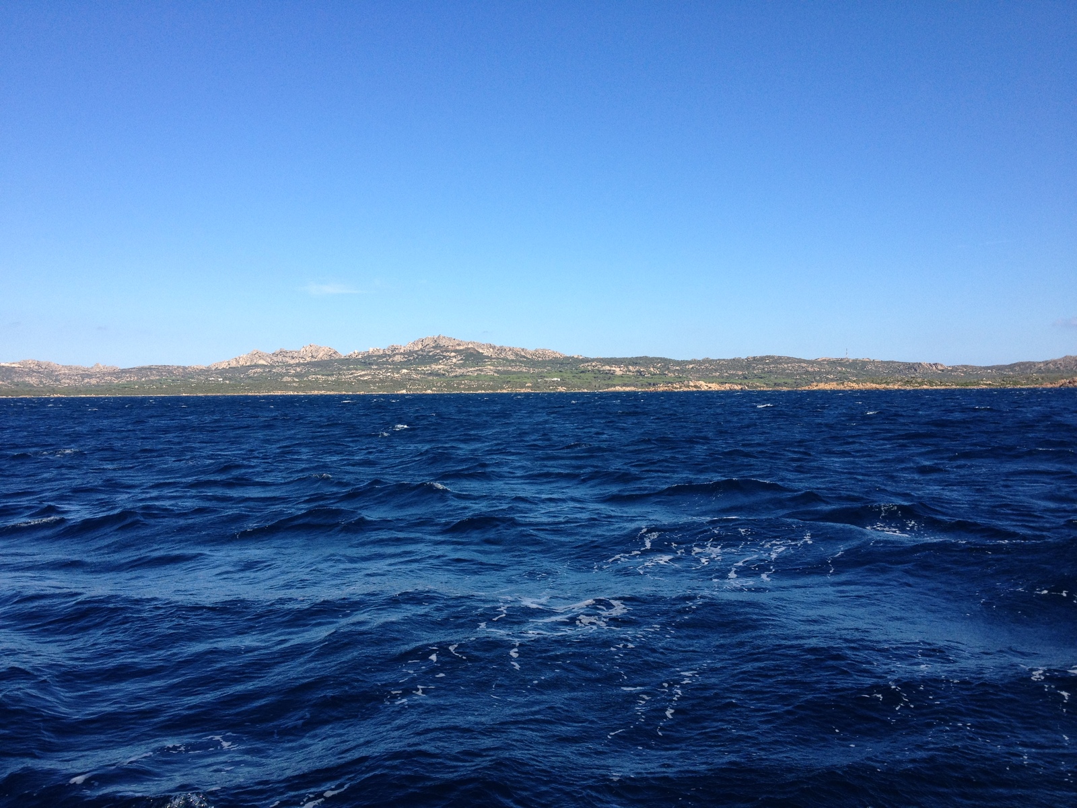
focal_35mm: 35
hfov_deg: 52.6
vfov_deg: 40.7
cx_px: 538
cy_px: 404
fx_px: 1089
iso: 64
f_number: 2.4
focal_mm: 4.28
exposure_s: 1/1381
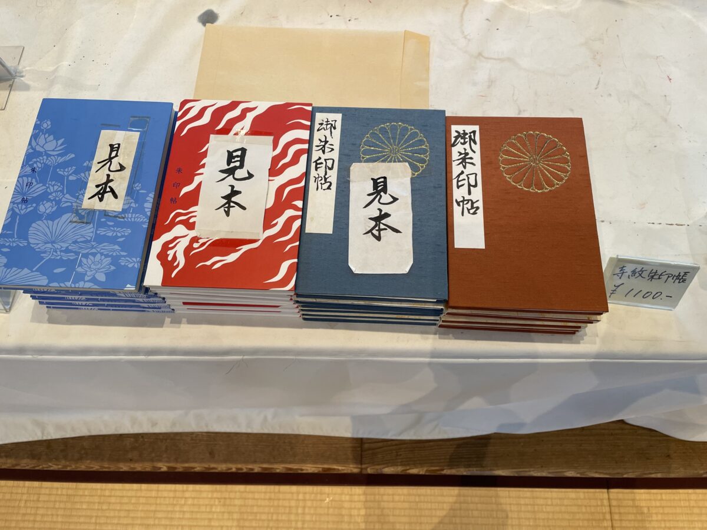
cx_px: 354
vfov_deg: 53.1
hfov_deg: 67.3
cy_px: 265
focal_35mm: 26
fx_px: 531
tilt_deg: -68.7
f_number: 1.6
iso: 80
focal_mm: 4.2
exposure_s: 1/120
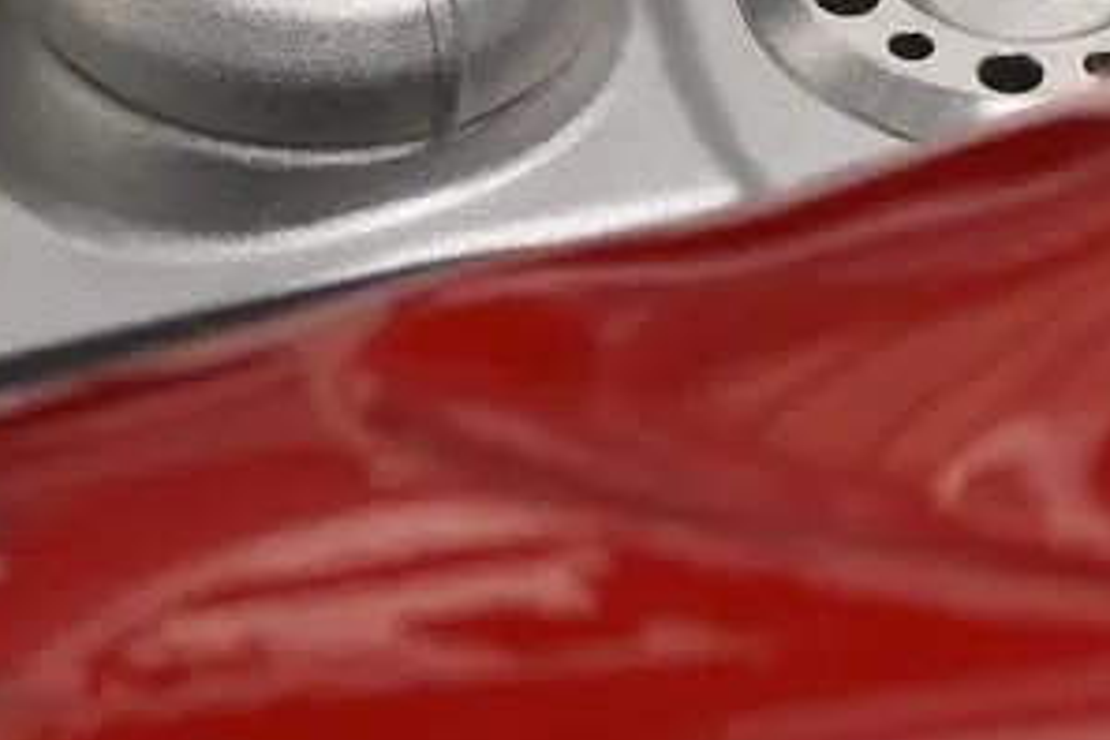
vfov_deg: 1.7
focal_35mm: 789
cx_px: 699
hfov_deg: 2.6
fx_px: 24326
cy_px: -394
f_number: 14
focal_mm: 195
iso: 31
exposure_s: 1/250
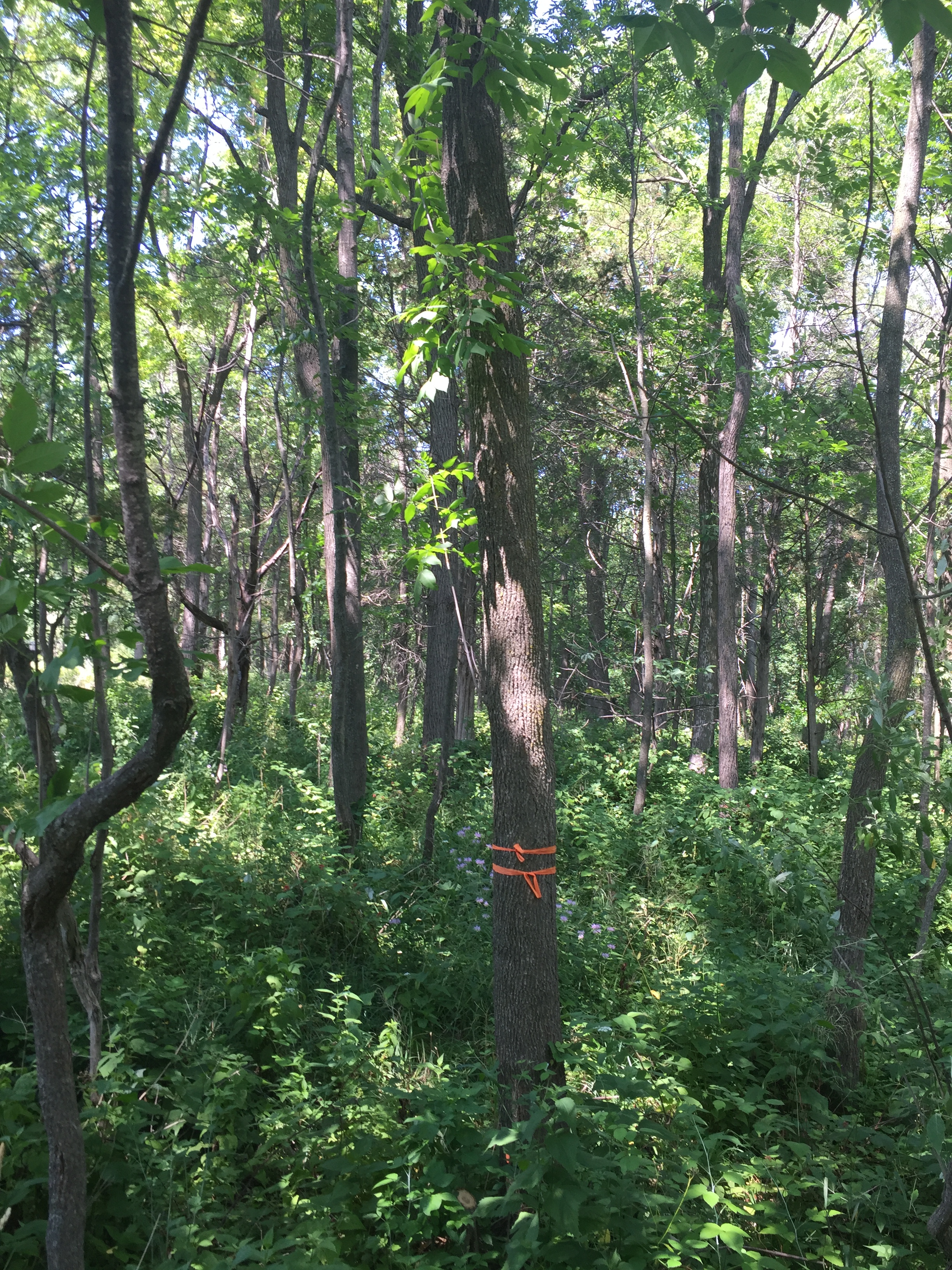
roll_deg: +0.1
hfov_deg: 48.2
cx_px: 476
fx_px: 1063
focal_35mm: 29
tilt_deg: +3.1
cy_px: 635
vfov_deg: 61.7
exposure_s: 1/120
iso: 32
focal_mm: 4.15
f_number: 2.2
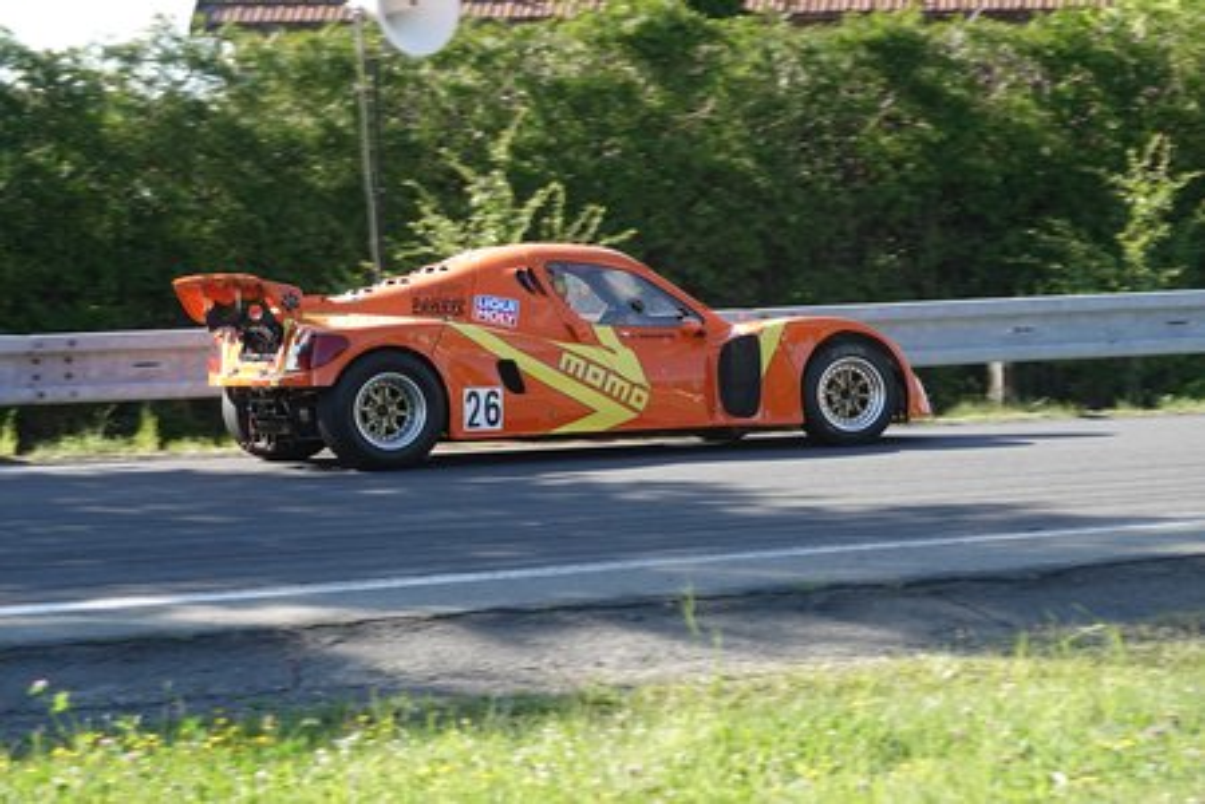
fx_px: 4518
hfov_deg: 15.2
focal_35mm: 135
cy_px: 402
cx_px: 602
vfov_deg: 10.2
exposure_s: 1/800
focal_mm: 49.51
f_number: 4
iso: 320
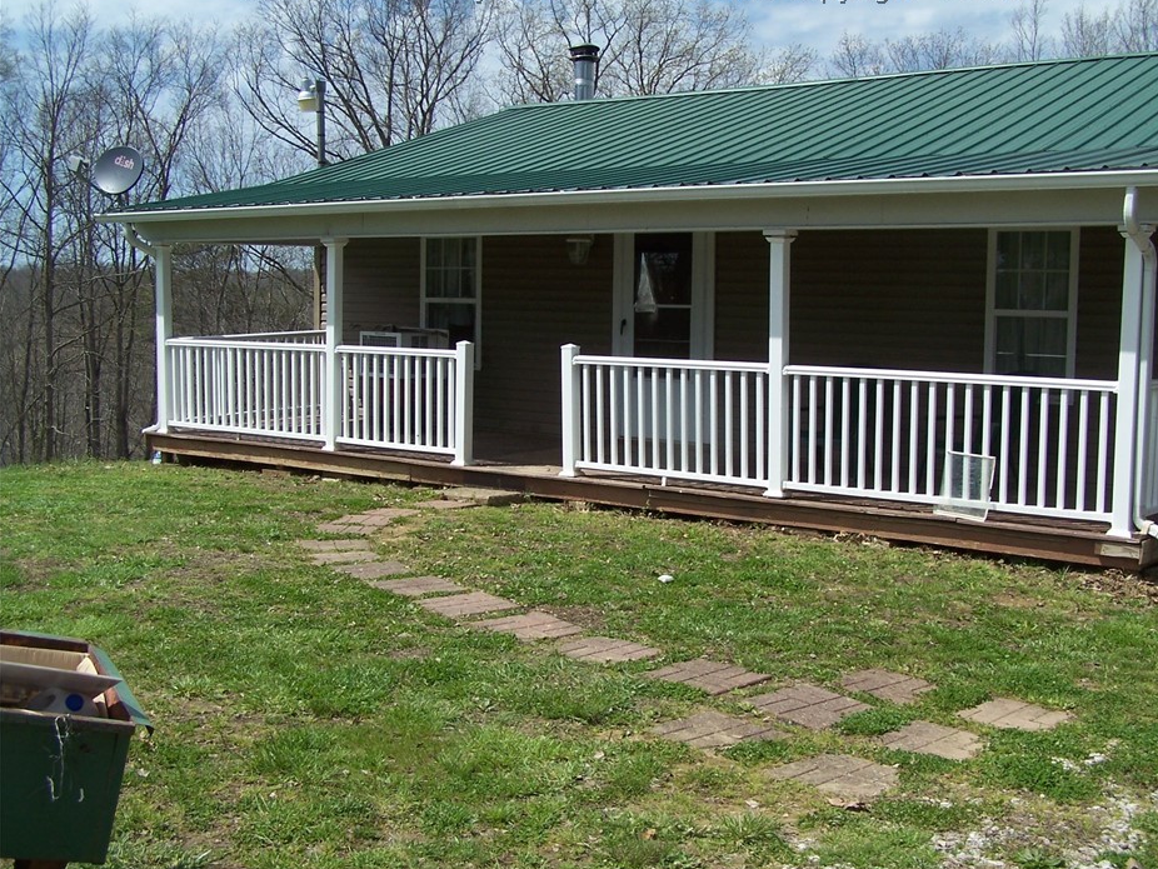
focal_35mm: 42
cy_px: 443
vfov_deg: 34.4
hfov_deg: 44.7
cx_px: 639
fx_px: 1405
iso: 80
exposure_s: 1/1000
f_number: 4
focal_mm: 6.3
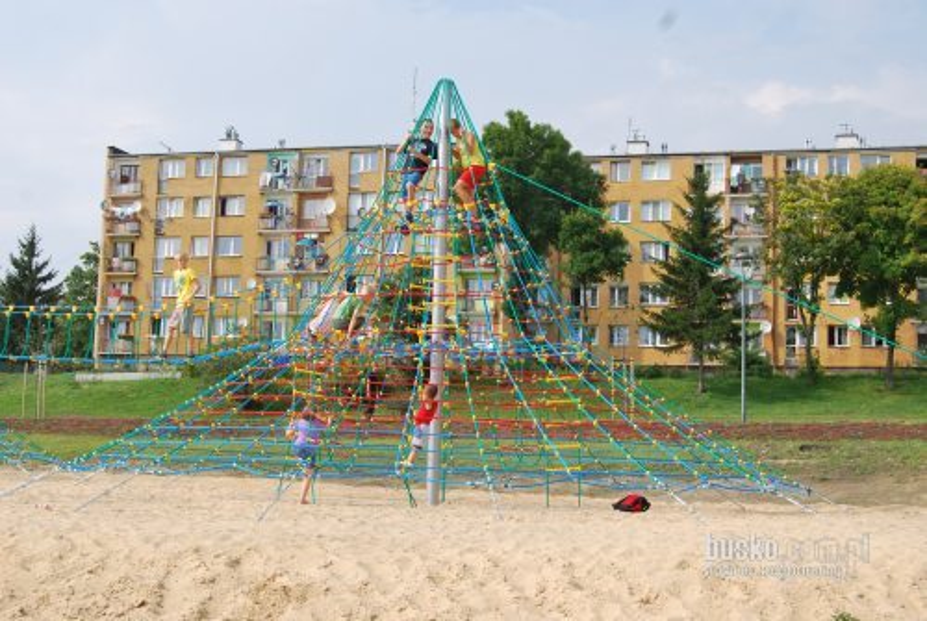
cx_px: 464
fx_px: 1315
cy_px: 310
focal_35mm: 51
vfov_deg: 26.6
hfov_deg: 38.8
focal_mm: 34
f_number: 8
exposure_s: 1/250
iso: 100
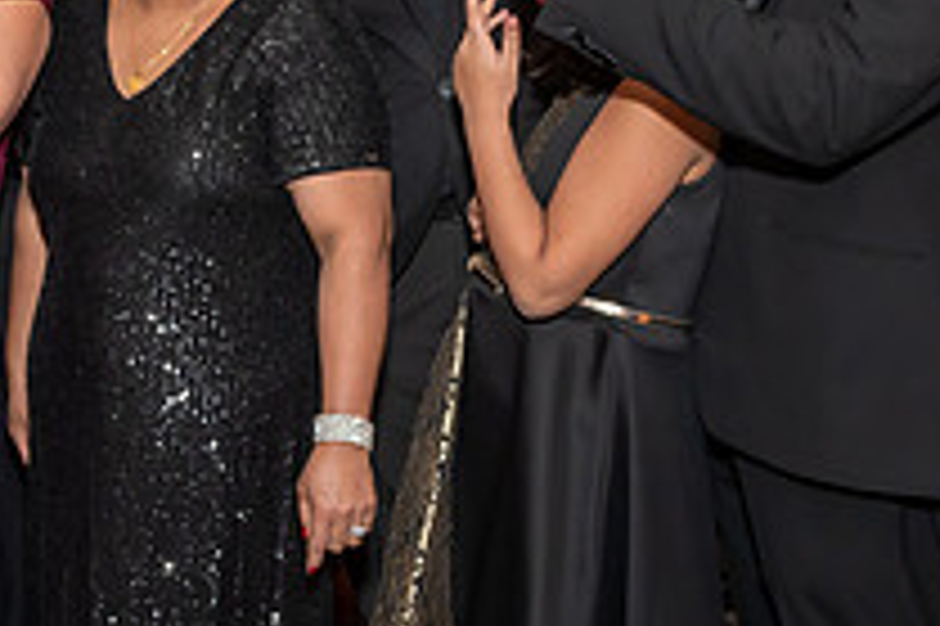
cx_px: -173
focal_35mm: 87
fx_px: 2270
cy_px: 212
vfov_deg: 15.7
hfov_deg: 21.8
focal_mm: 20
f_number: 9
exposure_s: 1/250
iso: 500
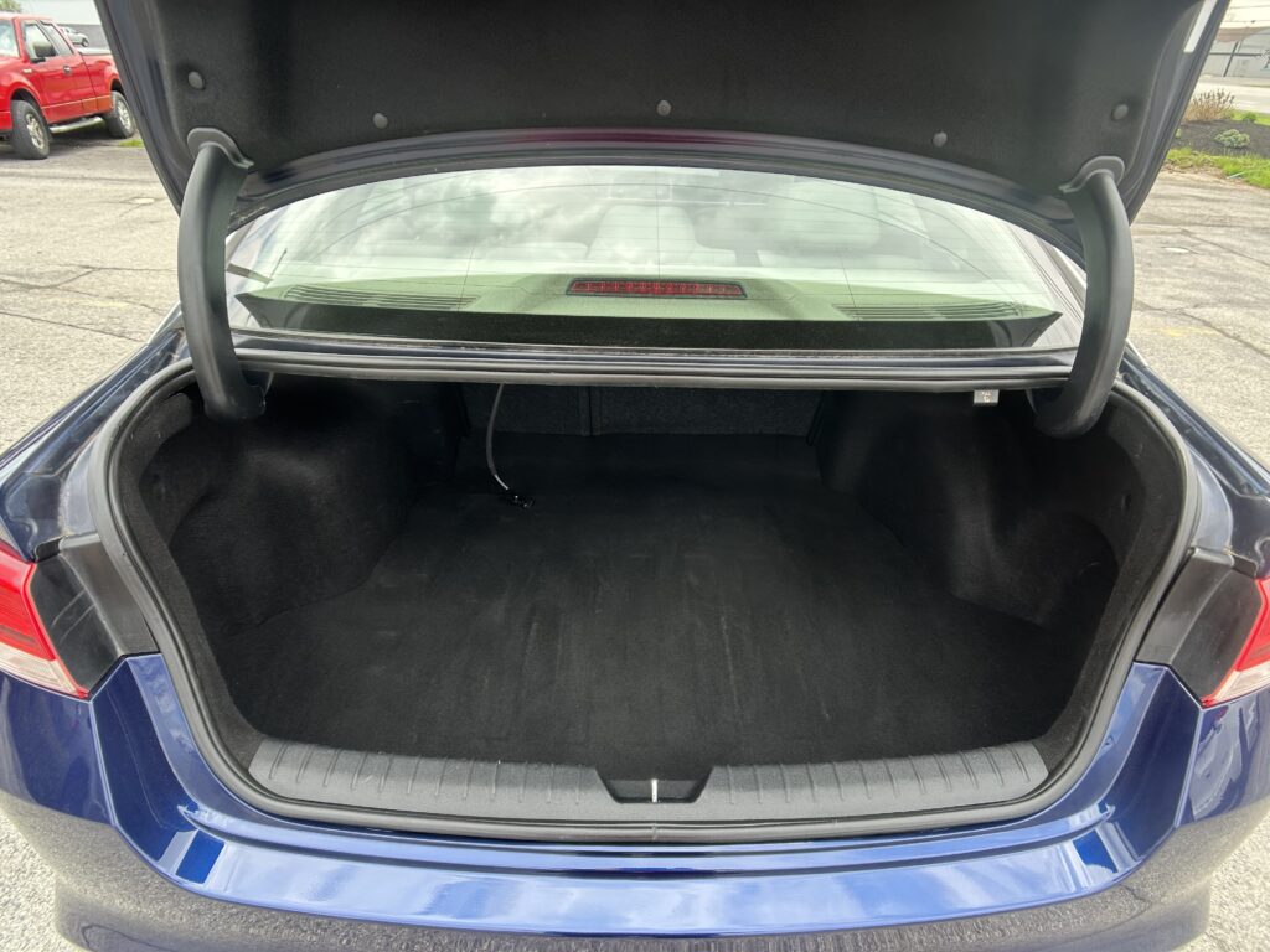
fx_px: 954
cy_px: 476
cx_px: 635
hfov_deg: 67.3
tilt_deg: -30.4
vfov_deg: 53.1
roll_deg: -0.7
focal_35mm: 26
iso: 50
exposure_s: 1/371
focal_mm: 5.7
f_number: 1.5
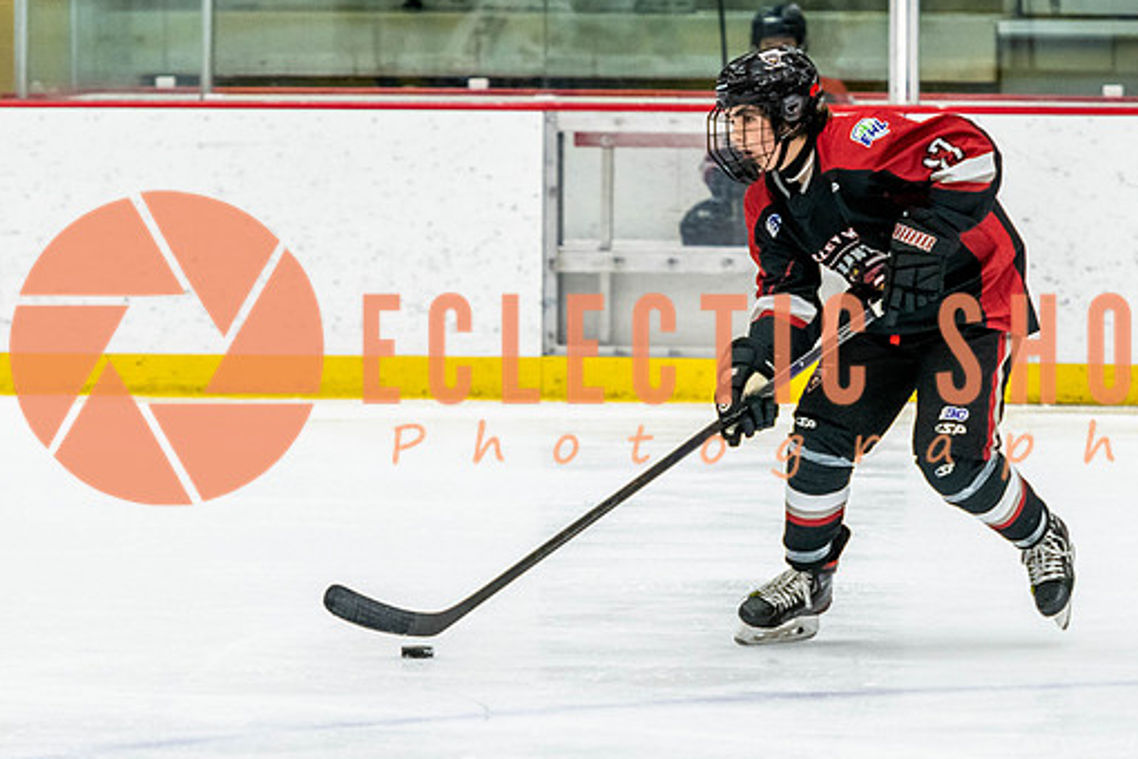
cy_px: 422
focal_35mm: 259
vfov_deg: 5.3
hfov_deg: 7.9
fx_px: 8187
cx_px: 737
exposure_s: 1/640
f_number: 2.8
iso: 2500
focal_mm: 135
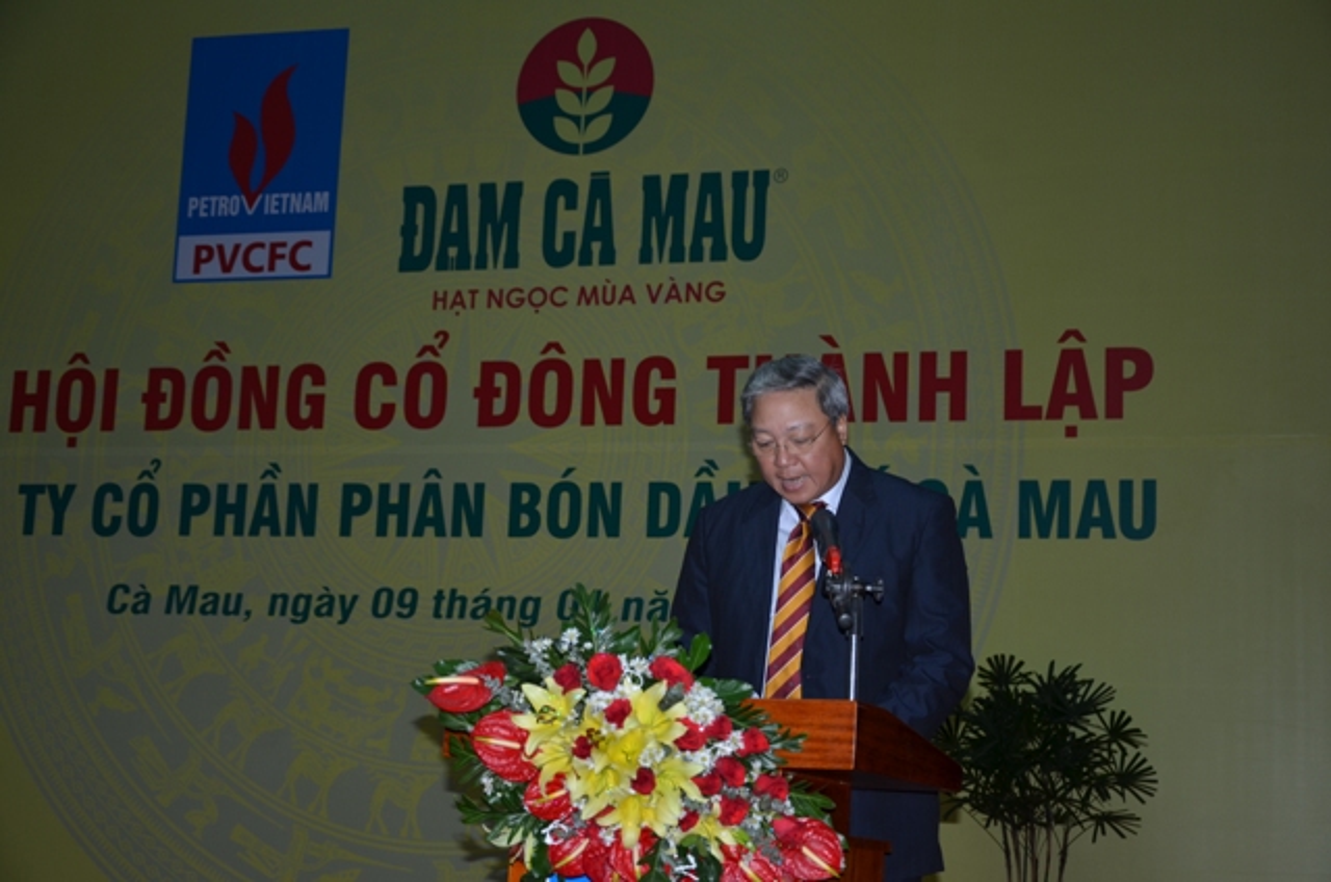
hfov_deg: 35.1
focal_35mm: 57
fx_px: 2103
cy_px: 441
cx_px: 666
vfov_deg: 23.7
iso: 200
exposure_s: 1/60
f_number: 4.5
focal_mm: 38
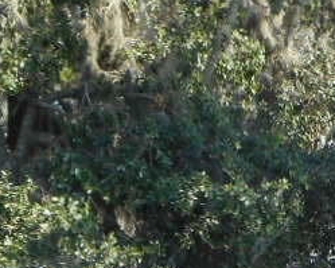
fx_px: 2428
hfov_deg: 7.8
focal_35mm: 245
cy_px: 416
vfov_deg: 6.2
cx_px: 405
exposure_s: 1/160
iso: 80
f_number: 4.5
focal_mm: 6.9
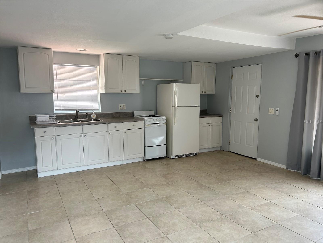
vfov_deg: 53.1
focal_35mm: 26
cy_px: 122
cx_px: 162
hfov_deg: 67.3
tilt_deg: -6.9
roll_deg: +0.5
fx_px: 243
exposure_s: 1/121
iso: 80
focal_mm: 5.7
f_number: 1.5
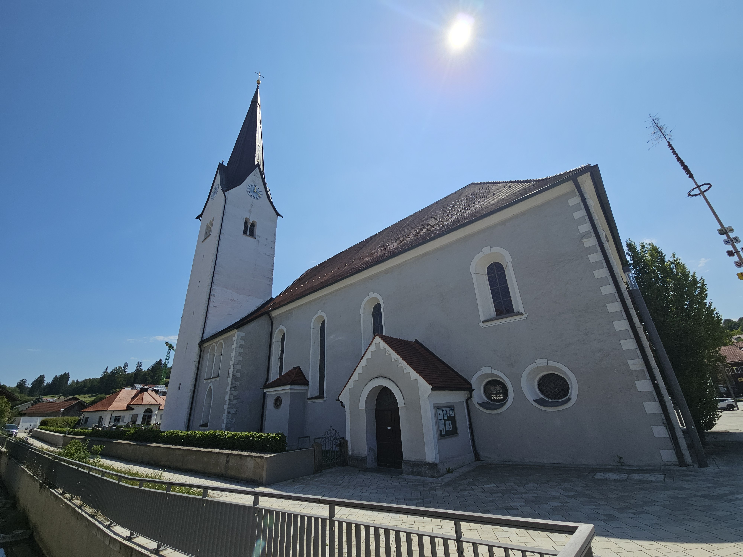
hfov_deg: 106.2
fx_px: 279
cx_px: 372
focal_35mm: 13
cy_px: 278
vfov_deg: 89.9
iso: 50
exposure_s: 1/4087
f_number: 2.2
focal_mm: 2.2
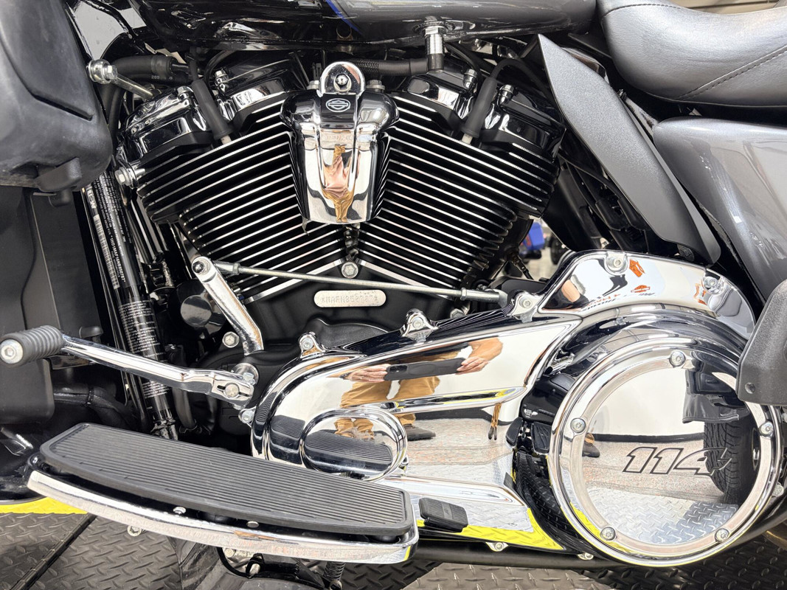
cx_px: 394
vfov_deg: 53.1
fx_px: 591
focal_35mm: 26
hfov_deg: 67.3
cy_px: 295
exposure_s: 1/60
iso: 80
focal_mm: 5.96
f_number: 1.6
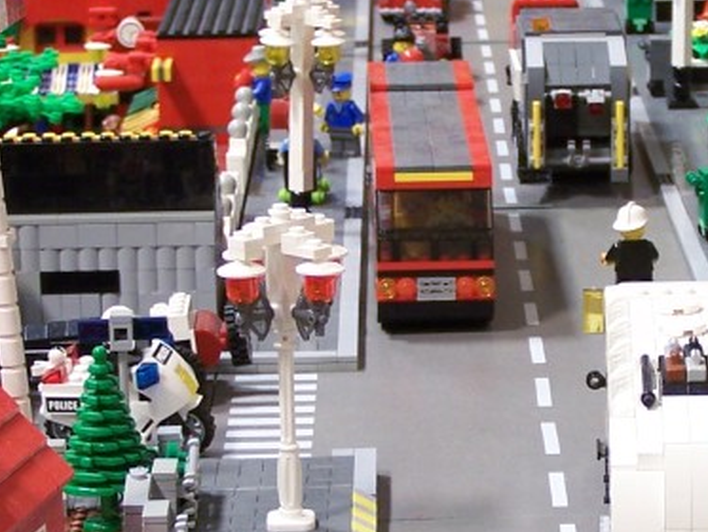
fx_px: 3765
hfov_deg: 10.7
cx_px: 575
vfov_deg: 8.1
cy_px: 365
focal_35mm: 184
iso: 80
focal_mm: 11.1
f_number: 3.2
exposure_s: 1/2
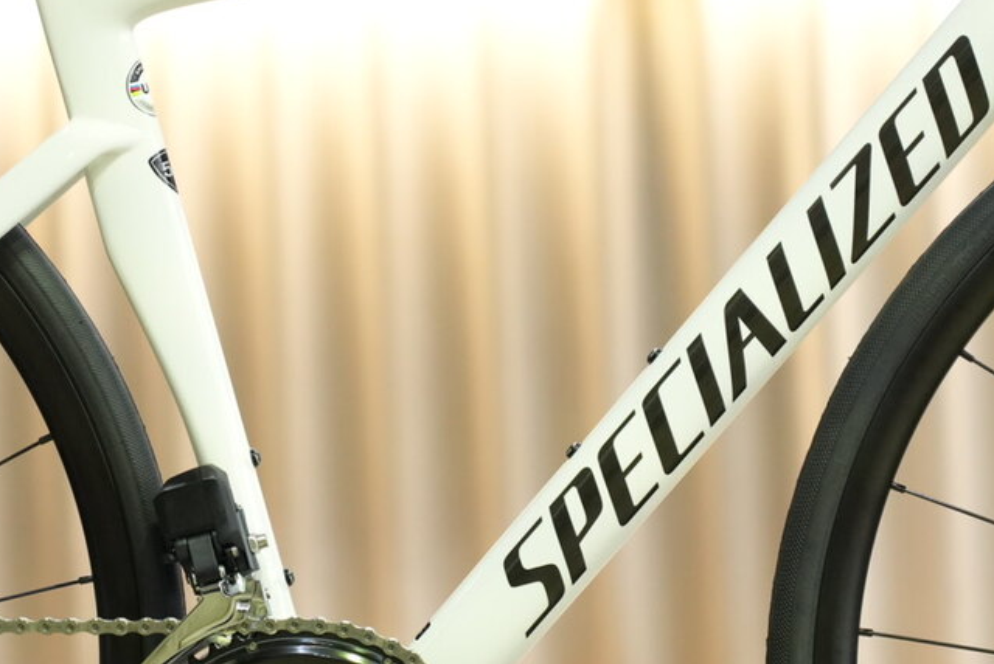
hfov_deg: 9.7
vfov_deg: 6.5
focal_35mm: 212
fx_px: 5859
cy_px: 354
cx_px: 446
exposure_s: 1/100
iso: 3200
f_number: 4
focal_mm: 105
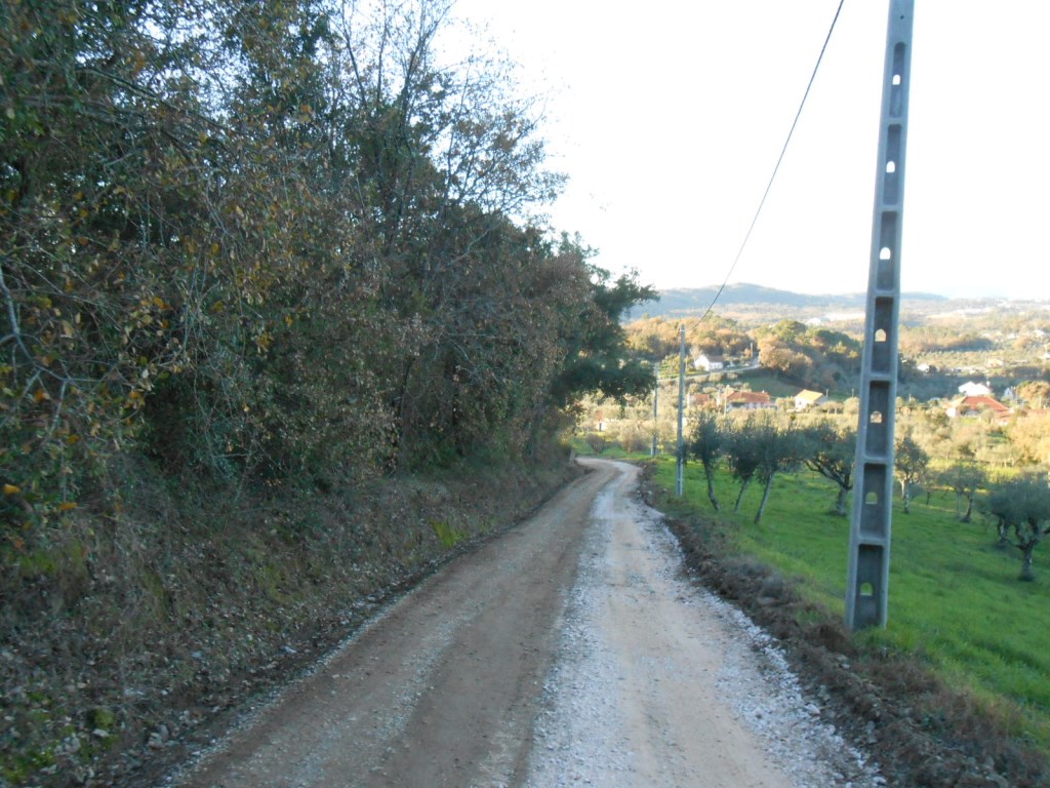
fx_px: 910
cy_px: 394
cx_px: 525
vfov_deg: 46.8
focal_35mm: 30
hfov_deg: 60.0
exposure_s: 1/250
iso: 400
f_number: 3.8
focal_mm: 5.3
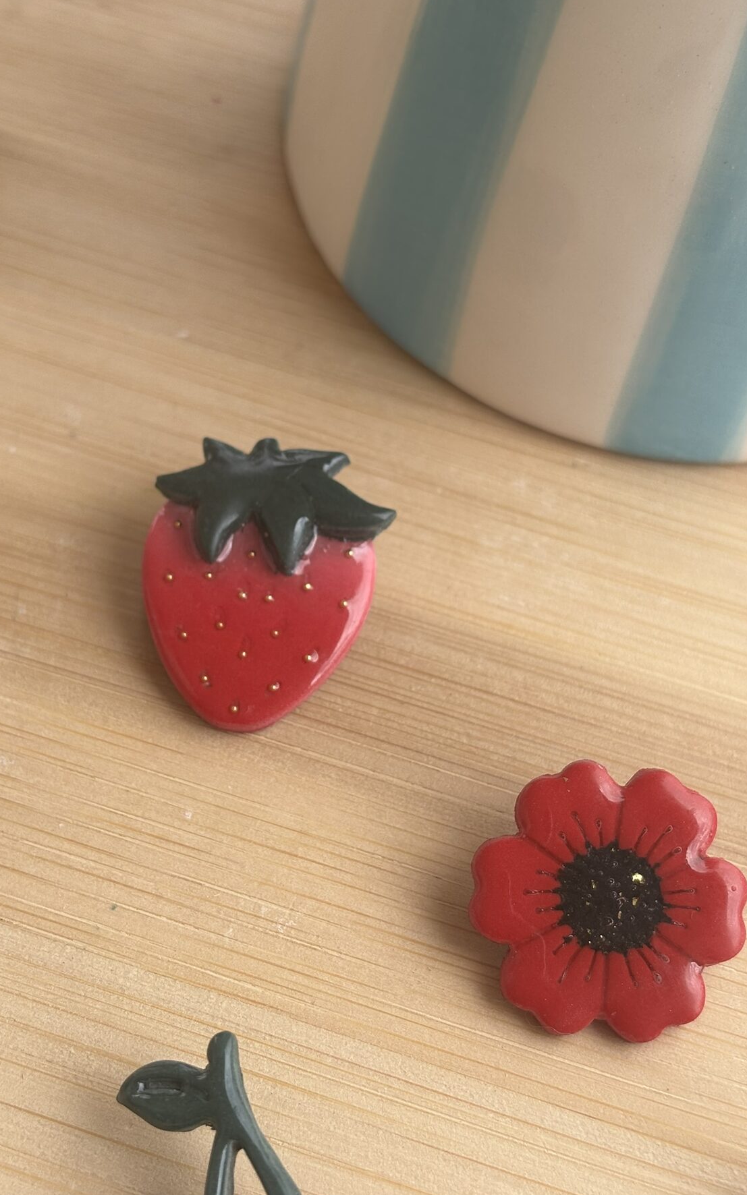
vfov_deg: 36.3
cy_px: 601
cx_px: 331
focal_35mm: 56
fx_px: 1825
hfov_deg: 23.1
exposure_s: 1/844
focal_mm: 5.96
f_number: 1.6
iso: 32
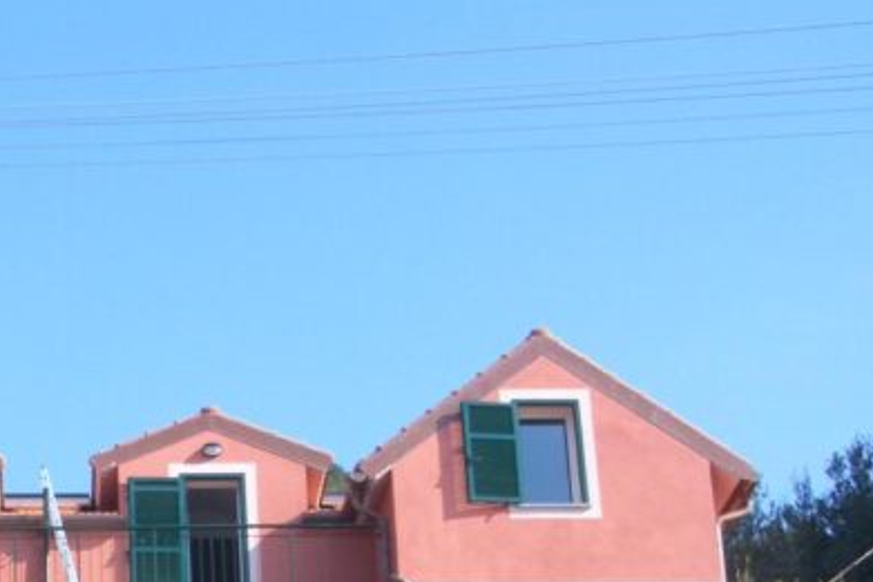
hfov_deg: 19.9
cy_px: 622
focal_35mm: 100
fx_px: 2426
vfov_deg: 13.5
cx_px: 31
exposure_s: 1/250
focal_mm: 8.2
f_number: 5
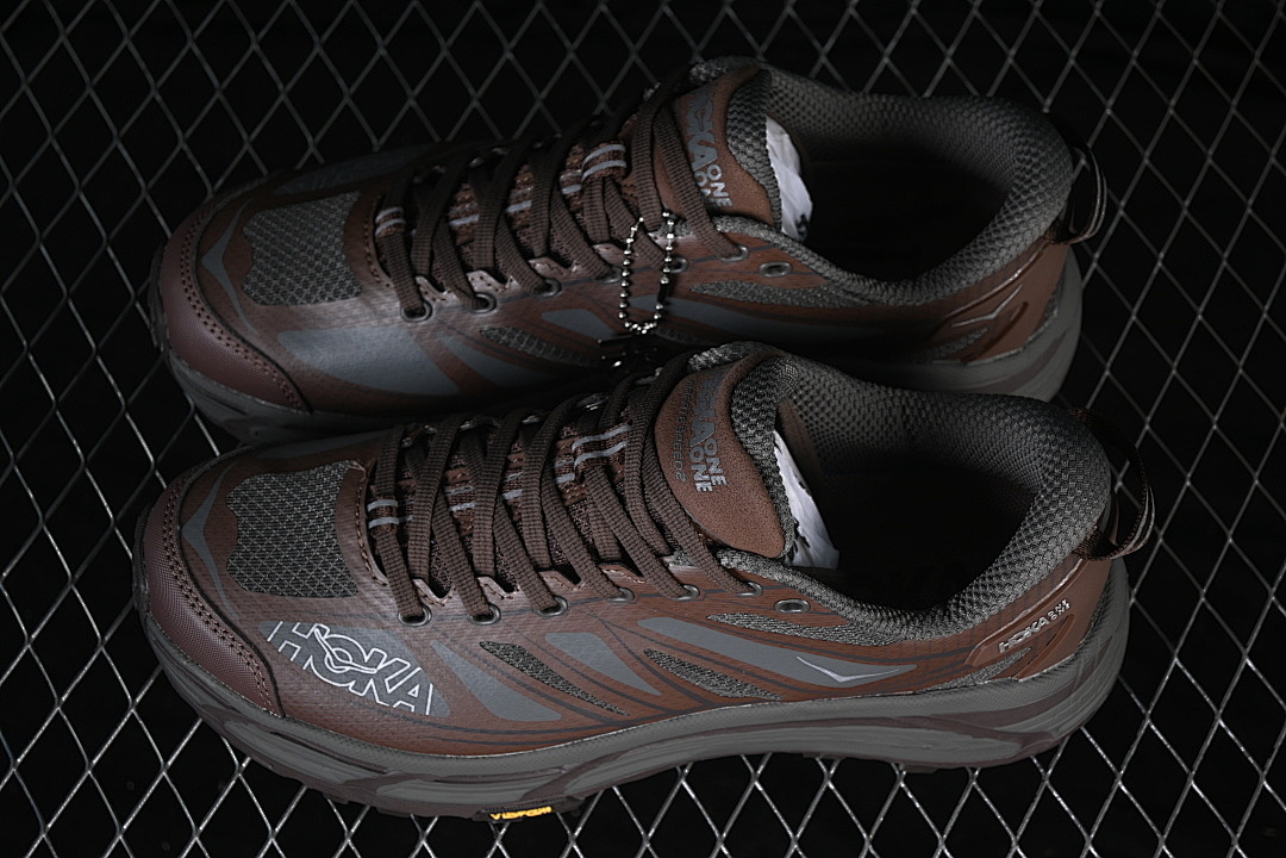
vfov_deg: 18.2
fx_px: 2679
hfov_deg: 27.0
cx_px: 643
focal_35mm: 75
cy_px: 429
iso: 160
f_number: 6.3
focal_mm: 50
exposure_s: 1/60
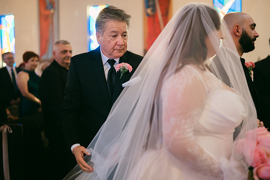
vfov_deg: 37.9
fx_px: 263
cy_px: 90
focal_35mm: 35
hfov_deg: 54.4
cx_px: 135
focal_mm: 35
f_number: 1.2
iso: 800
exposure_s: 1/320
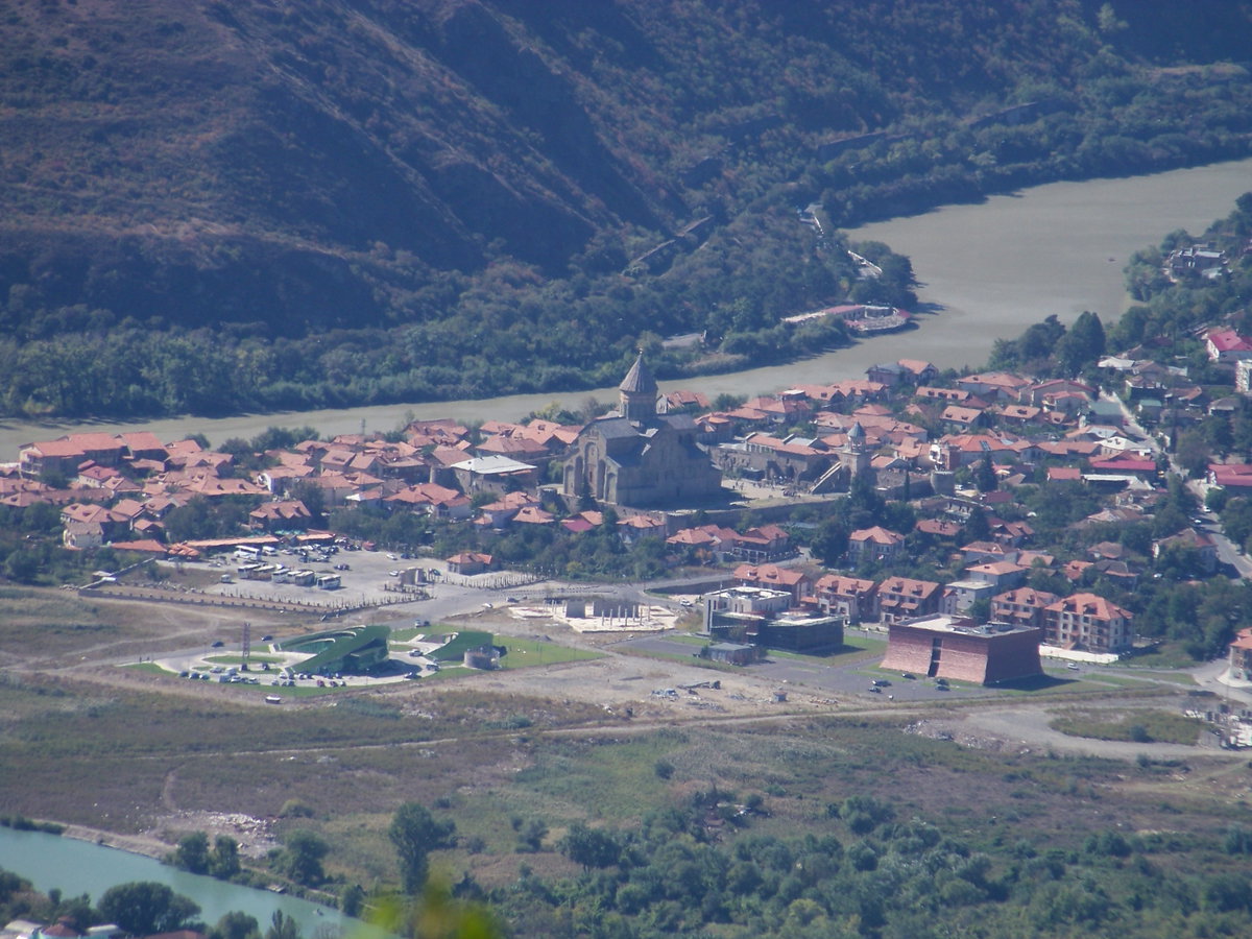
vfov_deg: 3.4
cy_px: 470
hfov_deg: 4.6
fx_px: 15625
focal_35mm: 432
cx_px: 626
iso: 64
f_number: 4.8
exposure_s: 1/400
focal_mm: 70.2
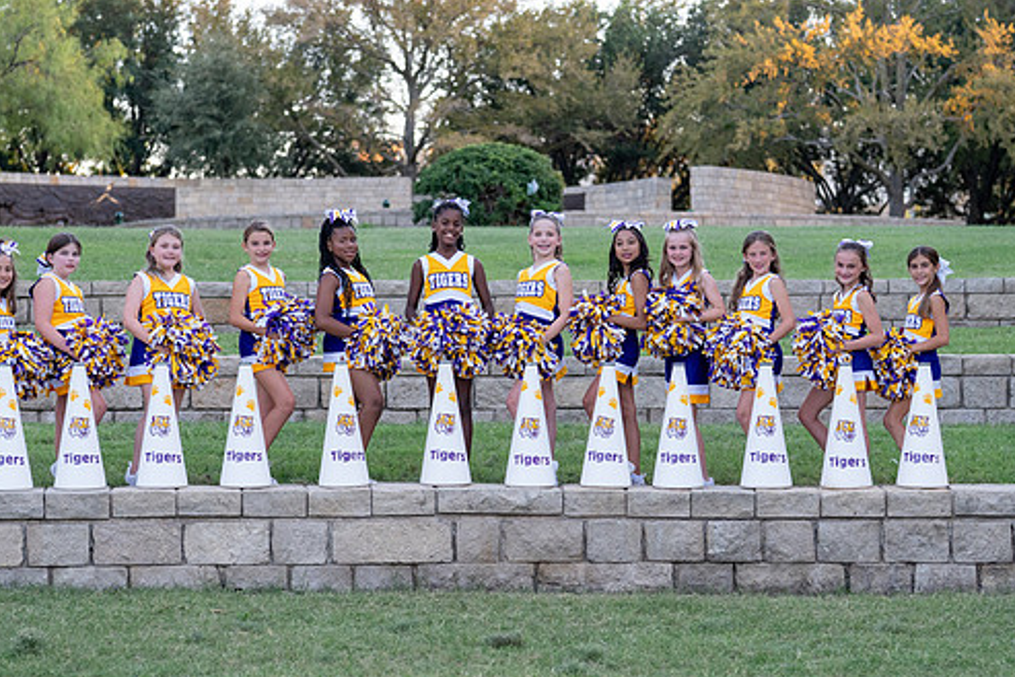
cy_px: 373
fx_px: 2341
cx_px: 459
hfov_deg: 24.5
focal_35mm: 83
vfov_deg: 16.5
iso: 640
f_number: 2.2
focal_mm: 50
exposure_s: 1/500
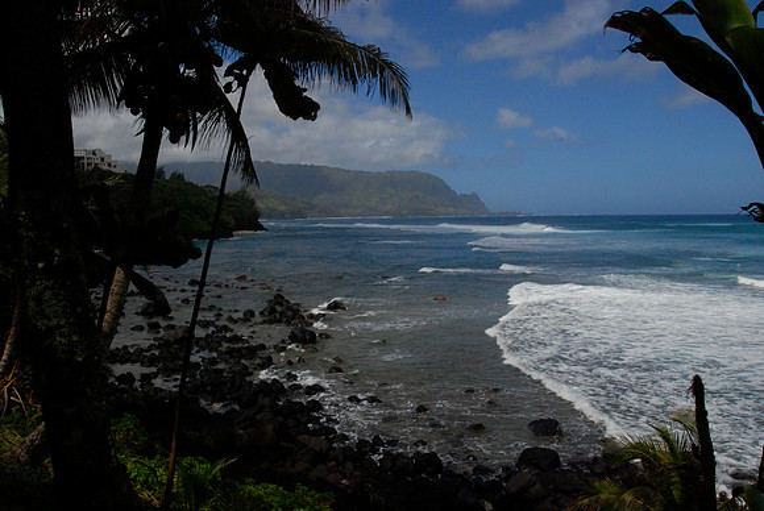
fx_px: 574
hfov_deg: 67.3
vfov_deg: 48.0
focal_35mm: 27
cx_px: 382
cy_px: 256
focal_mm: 18
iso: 800
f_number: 22
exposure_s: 1/750
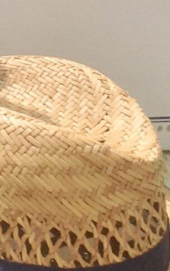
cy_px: -272
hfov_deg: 6.6
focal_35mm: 194
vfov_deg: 10.0
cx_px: -113
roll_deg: -4.4
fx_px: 1437
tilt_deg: -9.1
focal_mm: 4.28
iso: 50
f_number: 2.4
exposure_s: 1/1890
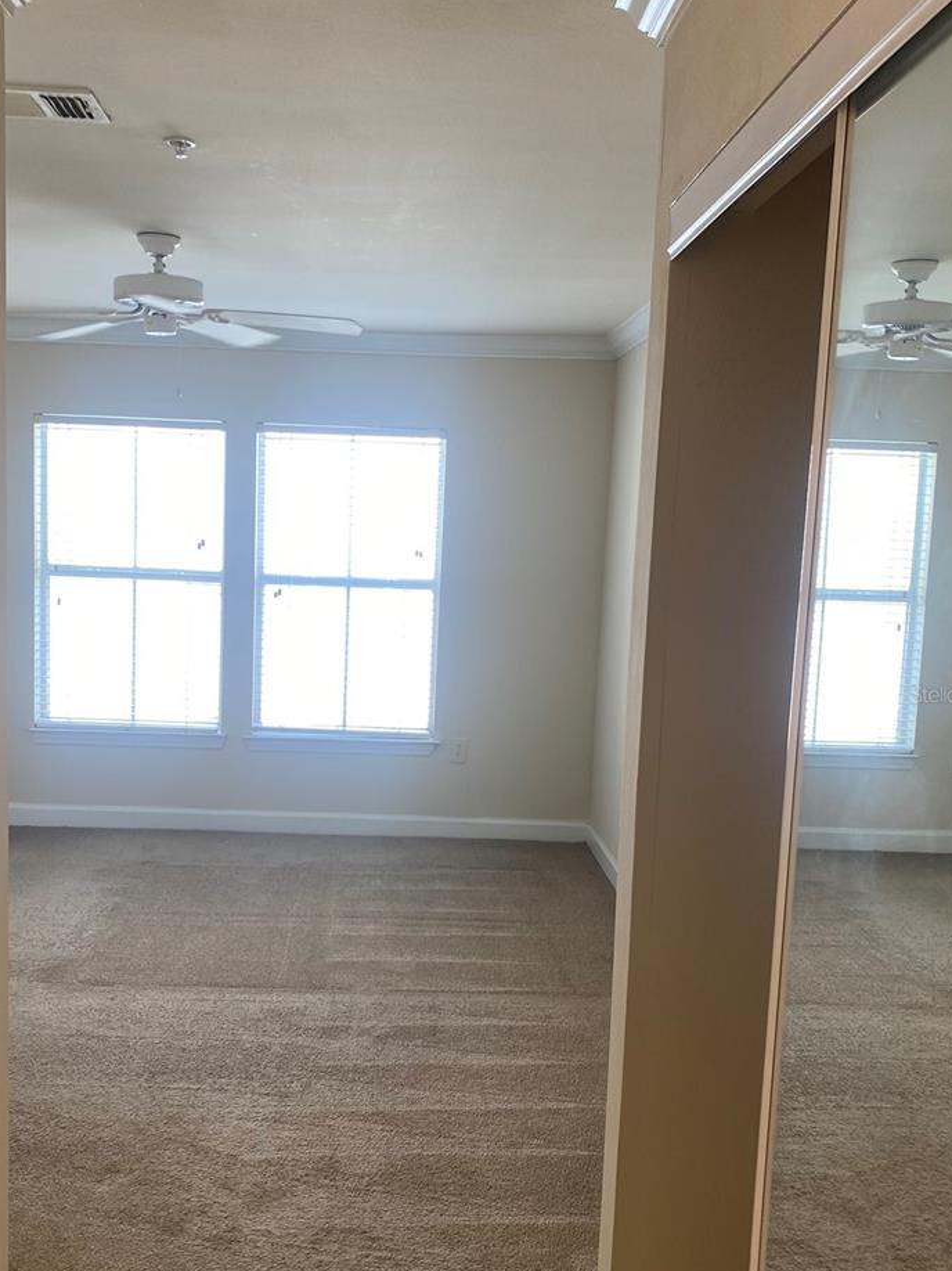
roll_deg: -1.8
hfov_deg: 41.6
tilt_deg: -4.3
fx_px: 1247
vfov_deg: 53.9
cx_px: 386
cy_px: 694
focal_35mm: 34
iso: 64
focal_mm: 4.25
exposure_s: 1/120
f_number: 1.8
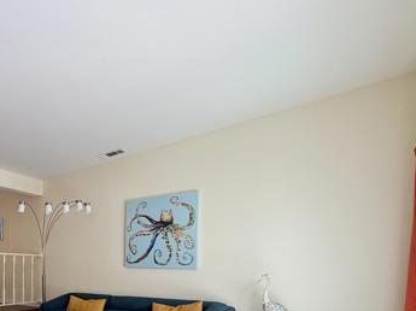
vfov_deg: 48.7
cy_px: 265
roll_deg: +0.6
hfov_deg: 56.7
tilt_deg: +0.6
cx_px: 31
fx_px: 312
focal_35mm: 26
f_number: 2.2
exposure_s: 1/121
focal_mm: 2.22
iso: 80
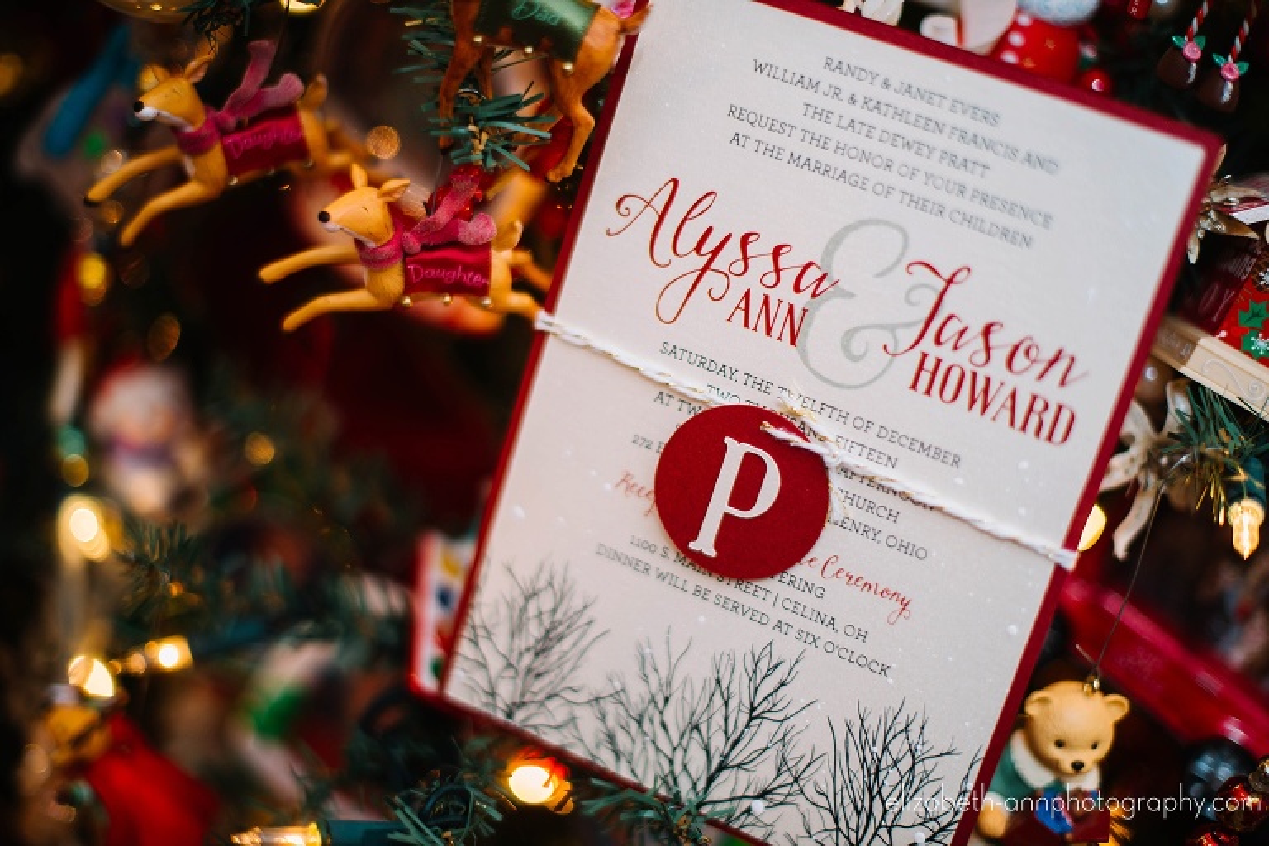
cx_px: 634
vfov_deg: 27.0
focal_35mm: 50
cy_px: 423
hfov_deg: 39.6
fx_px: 1762
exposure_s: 1/125
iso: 200
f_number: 1.4
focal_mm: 50
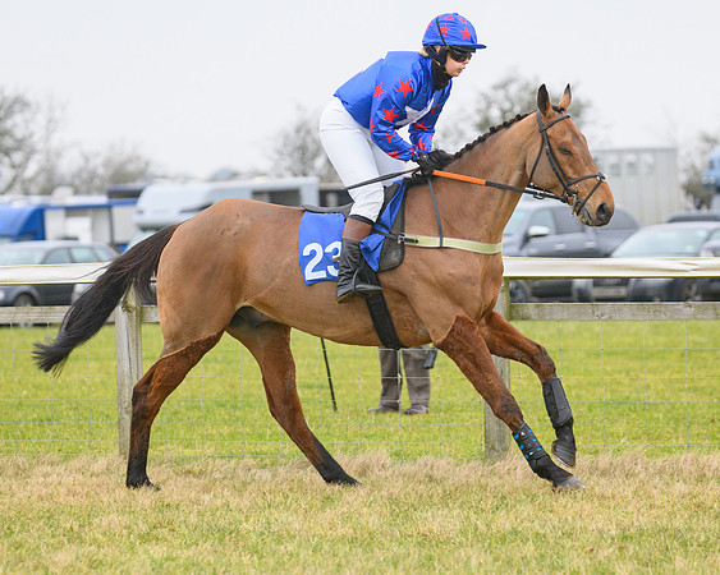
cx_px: 362
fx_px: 4272
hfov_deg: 9.6
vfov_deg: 7.7
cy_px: 297
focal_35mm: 201
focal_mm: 170
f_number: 5
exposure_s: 1/1000
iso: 1250
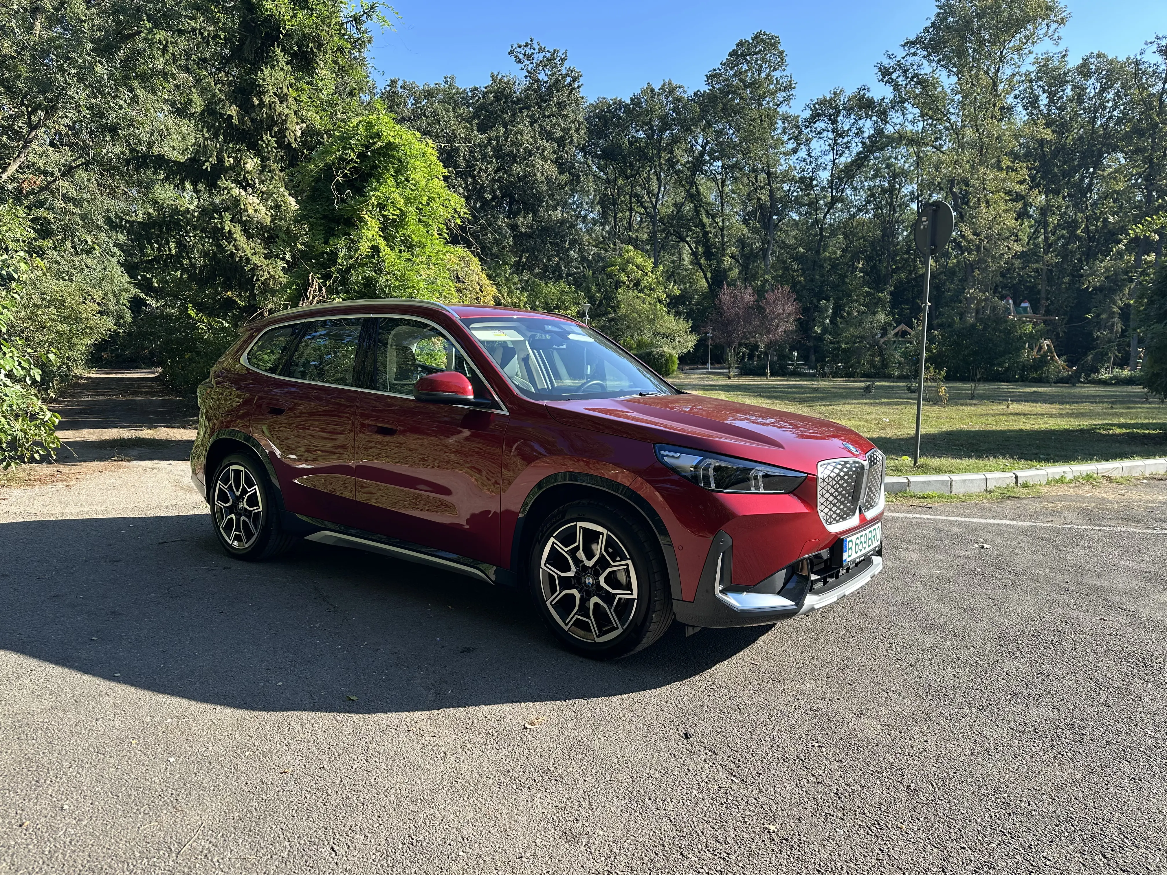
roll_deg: -1.1
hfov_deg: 71.6
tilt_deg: -6.3
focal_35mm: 24
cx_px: 584
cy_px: 438
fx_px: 809
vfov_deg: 56.8
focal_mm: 6.86
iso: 80
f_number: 1.78
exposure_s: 1/999
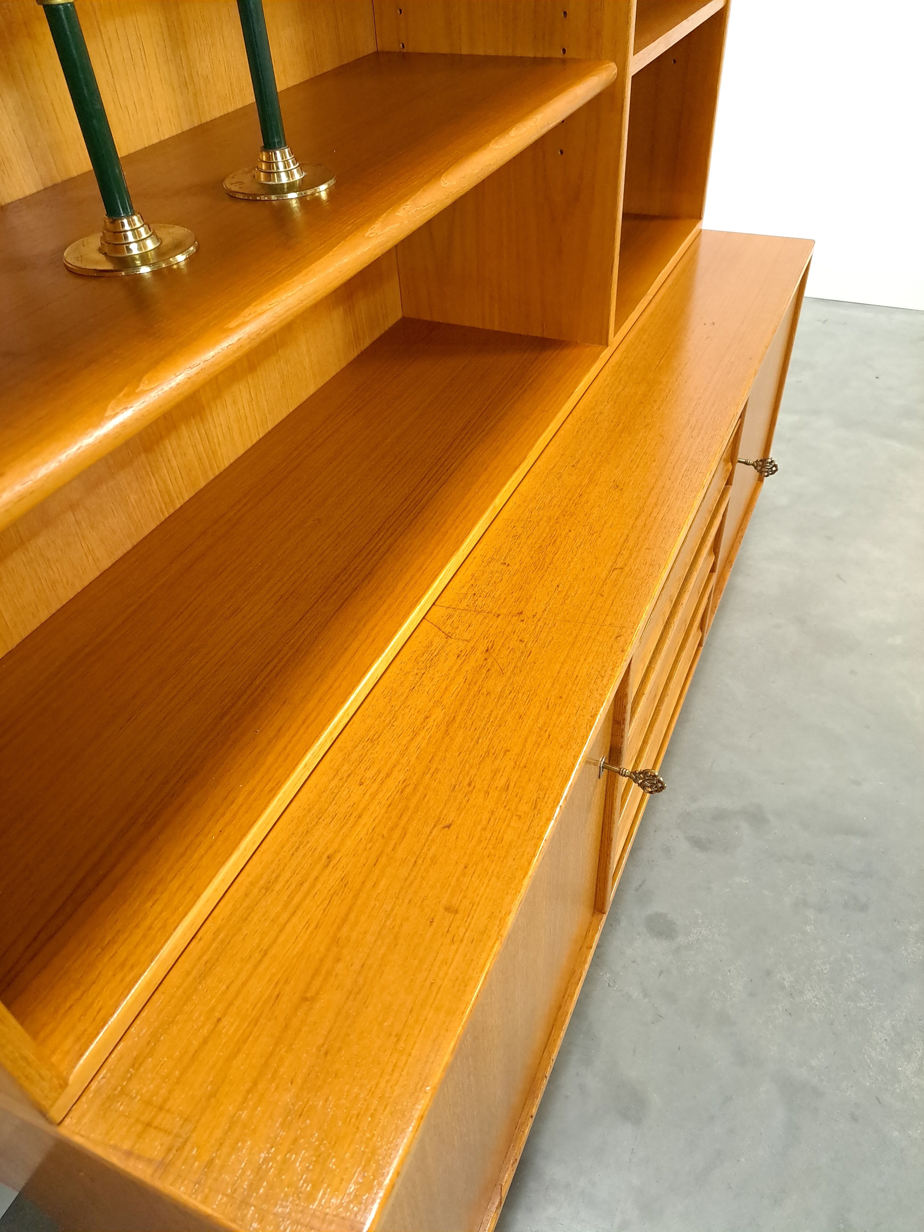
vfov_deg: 71.6
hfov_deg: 56.8
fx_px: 854
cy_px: 616
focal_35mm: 24
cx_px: 462
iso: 640
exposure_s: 1/50
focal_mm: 5.23
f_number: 1.8
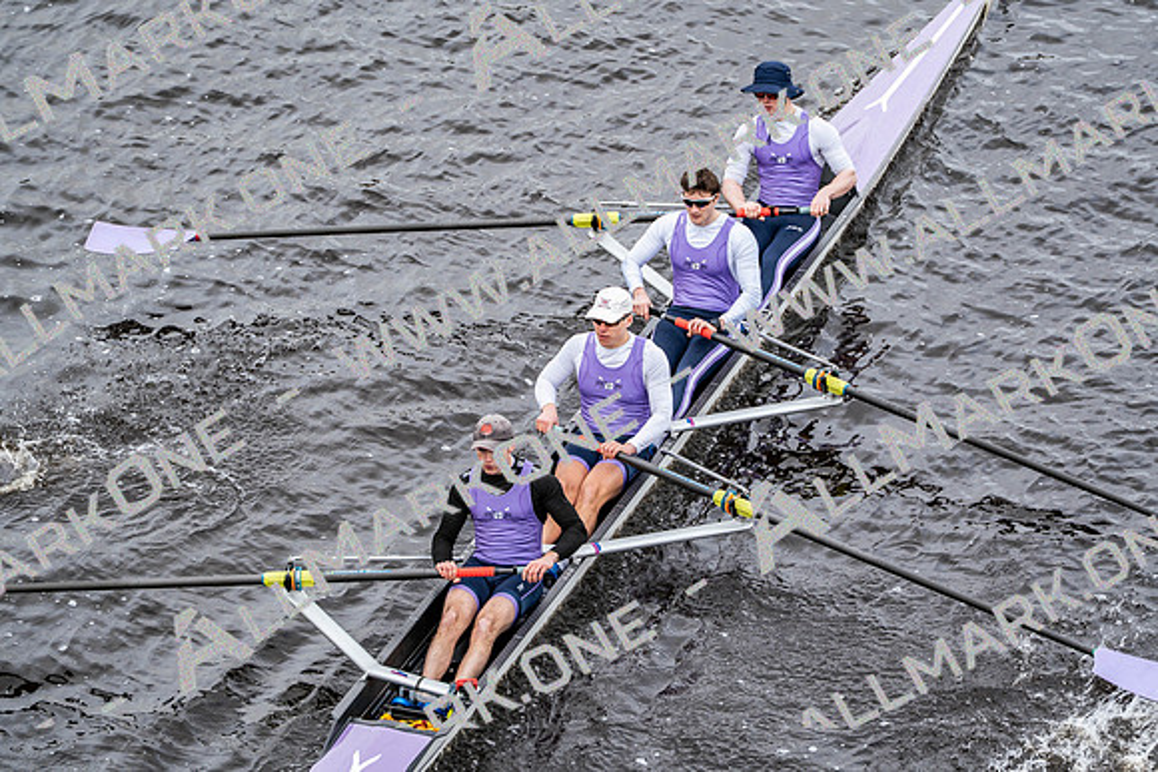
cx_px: 579
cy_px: 386
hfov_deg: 10.3
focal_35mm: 200
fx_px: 6435
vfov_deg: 6.9
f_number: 2.8
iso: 400
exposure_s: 1/2000
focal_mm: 200
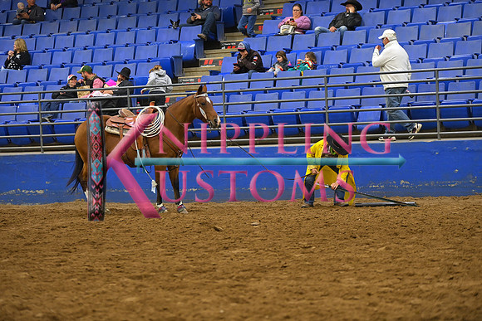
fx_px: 1500
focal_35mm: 112
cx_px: 241
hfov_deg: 18.3
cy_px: 160
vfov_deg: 12.2
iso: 3200
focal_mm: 112
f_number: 2.8
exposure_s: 1/400
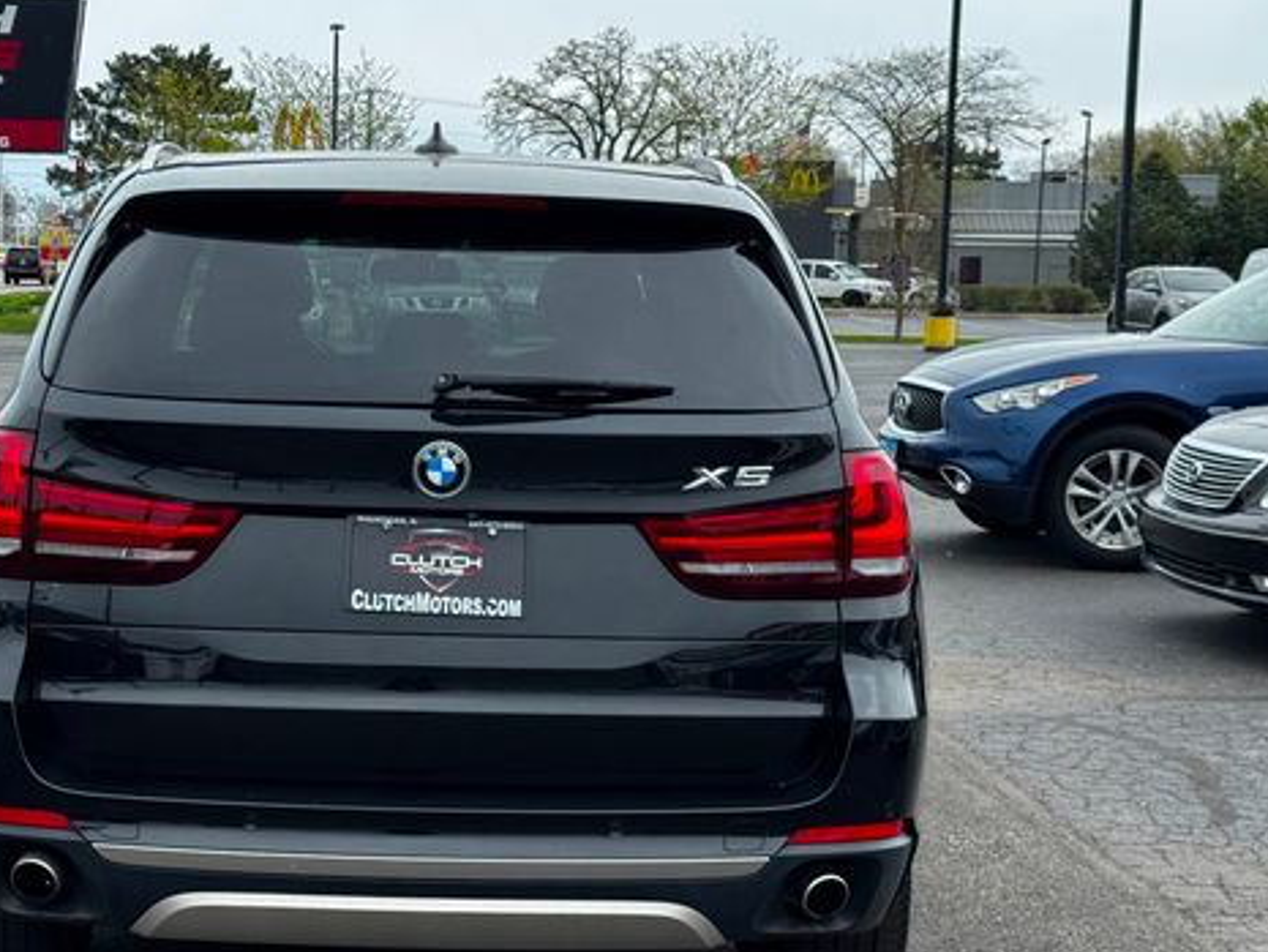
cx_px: 417
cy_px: 537
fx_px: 2418
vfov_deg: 22.3
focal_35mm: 66
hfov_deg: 29.2
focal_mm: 6.76
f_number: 1.78
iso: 64
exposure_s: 1/1339
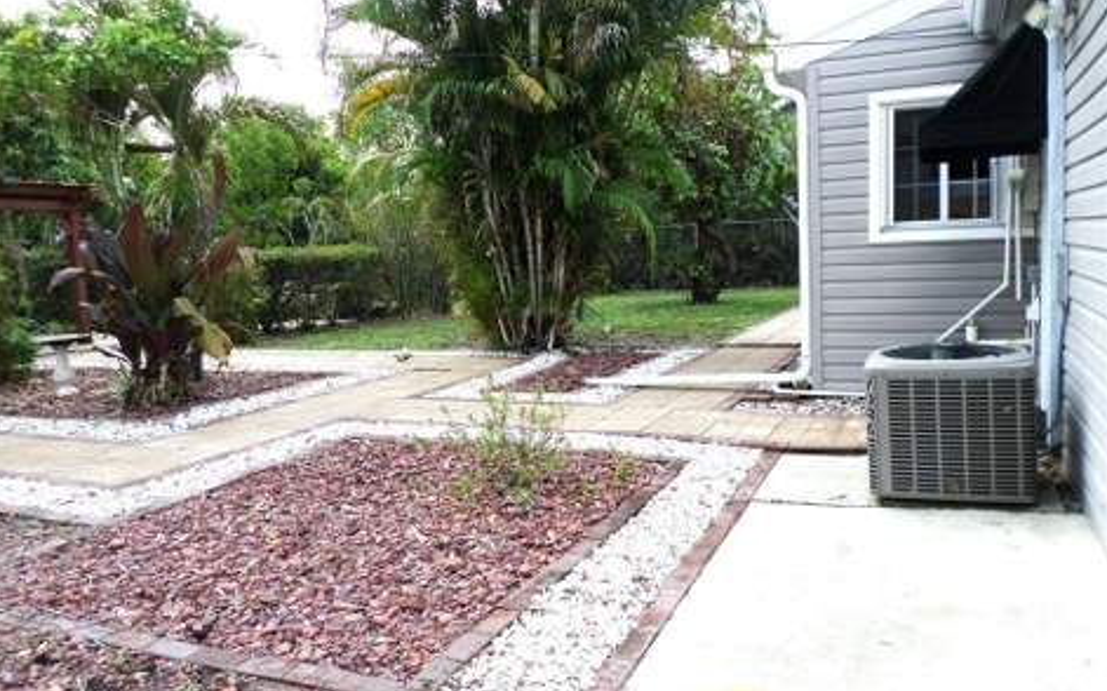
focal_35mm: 27
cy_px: 328
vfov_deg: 46.0
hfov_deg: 68.4
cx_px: 545
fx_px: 814
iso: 80
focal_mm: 4.5
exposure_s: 1/500
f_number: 2.5
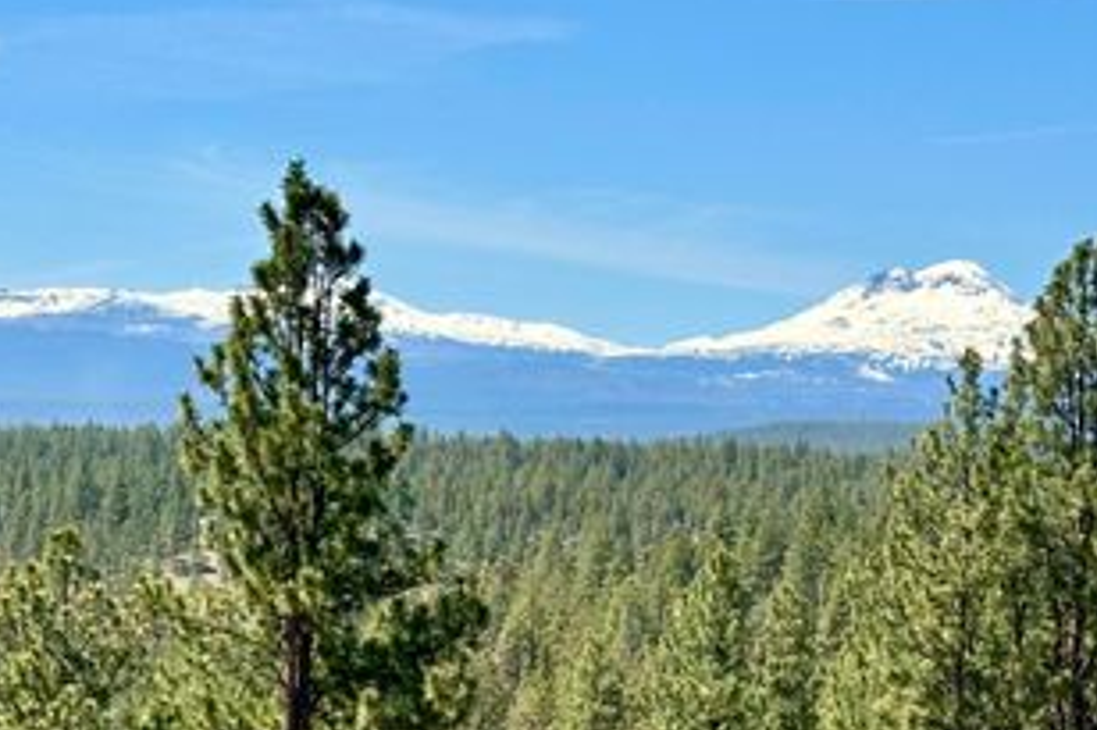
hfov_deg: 24.7
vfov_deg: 16.8
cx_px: 873
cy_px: 415
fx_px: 2467
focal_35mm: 81
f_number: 1.78
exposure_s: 1/3257
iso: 64
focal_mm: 6.86
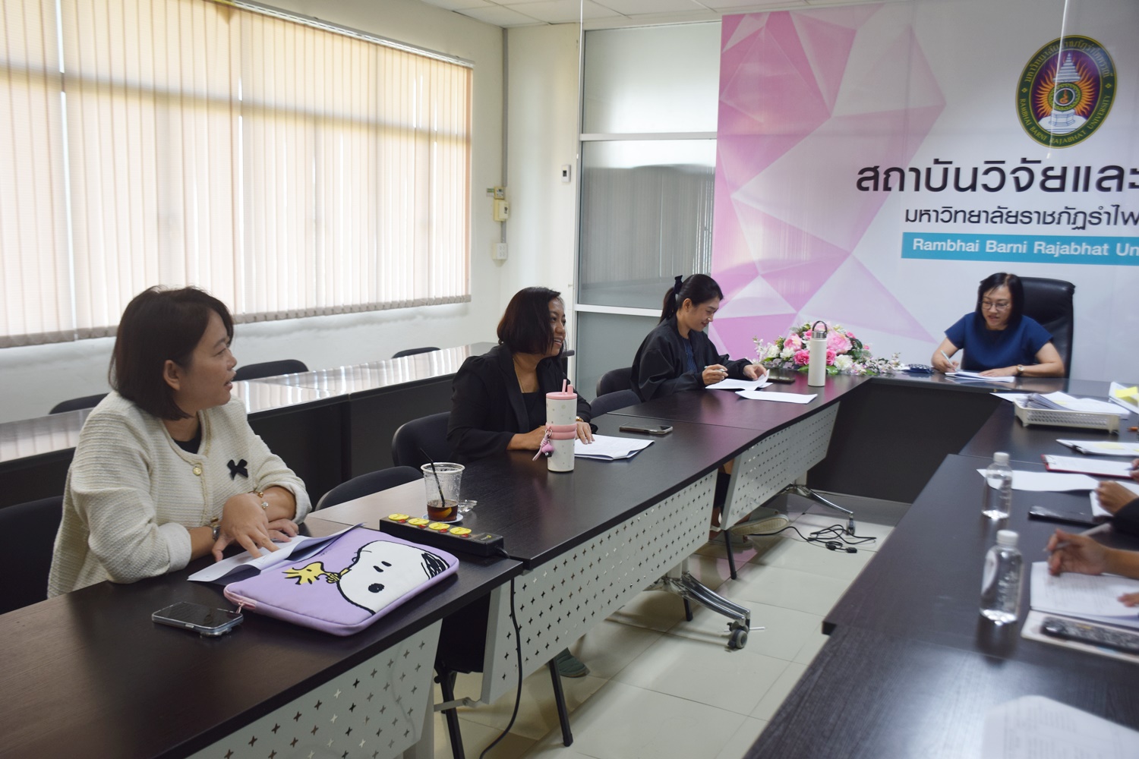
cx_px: 570
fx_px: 1044
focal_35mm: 33
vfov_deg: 40.0
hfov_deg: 57.2
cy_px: 380
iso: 400
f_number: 4.5
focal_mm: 22
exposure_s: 1/80
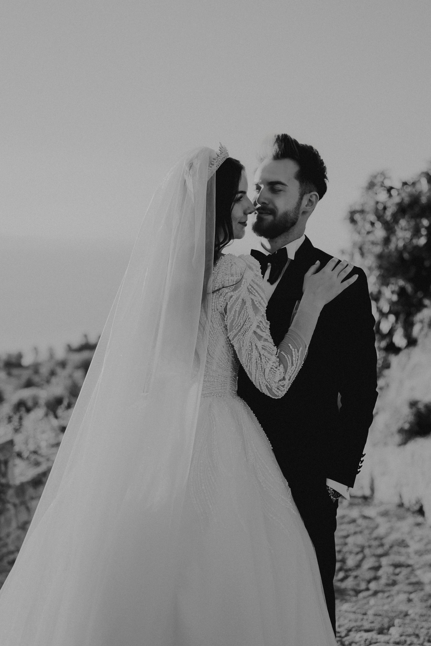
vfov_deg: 54.4
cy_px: 323
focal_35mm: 35
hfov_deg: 37.9
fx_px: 628
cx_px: 216
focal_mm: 35
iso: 100
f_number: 1.8
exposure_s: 1/2000
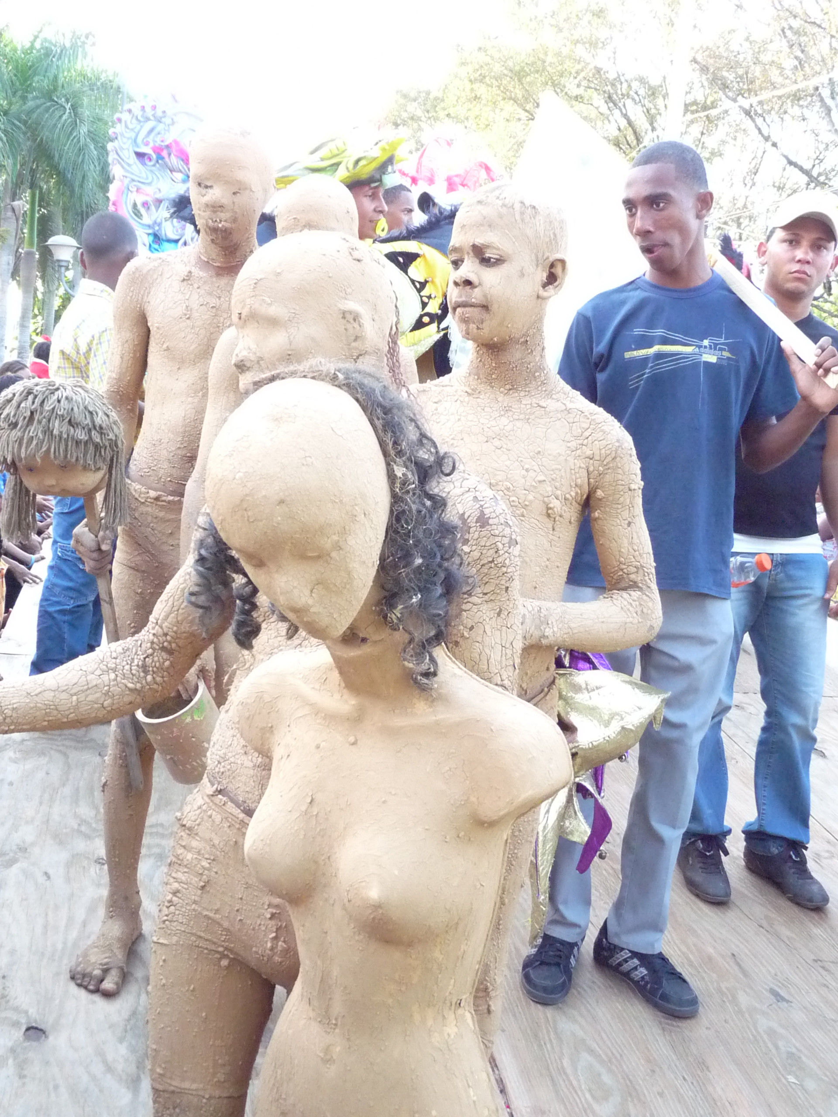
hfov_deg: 35.1
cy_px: 558
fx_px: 1323
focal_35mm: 41
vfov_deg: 45.8
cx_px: 419
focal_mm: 5
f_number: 2.8
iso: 400
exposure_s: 1/125
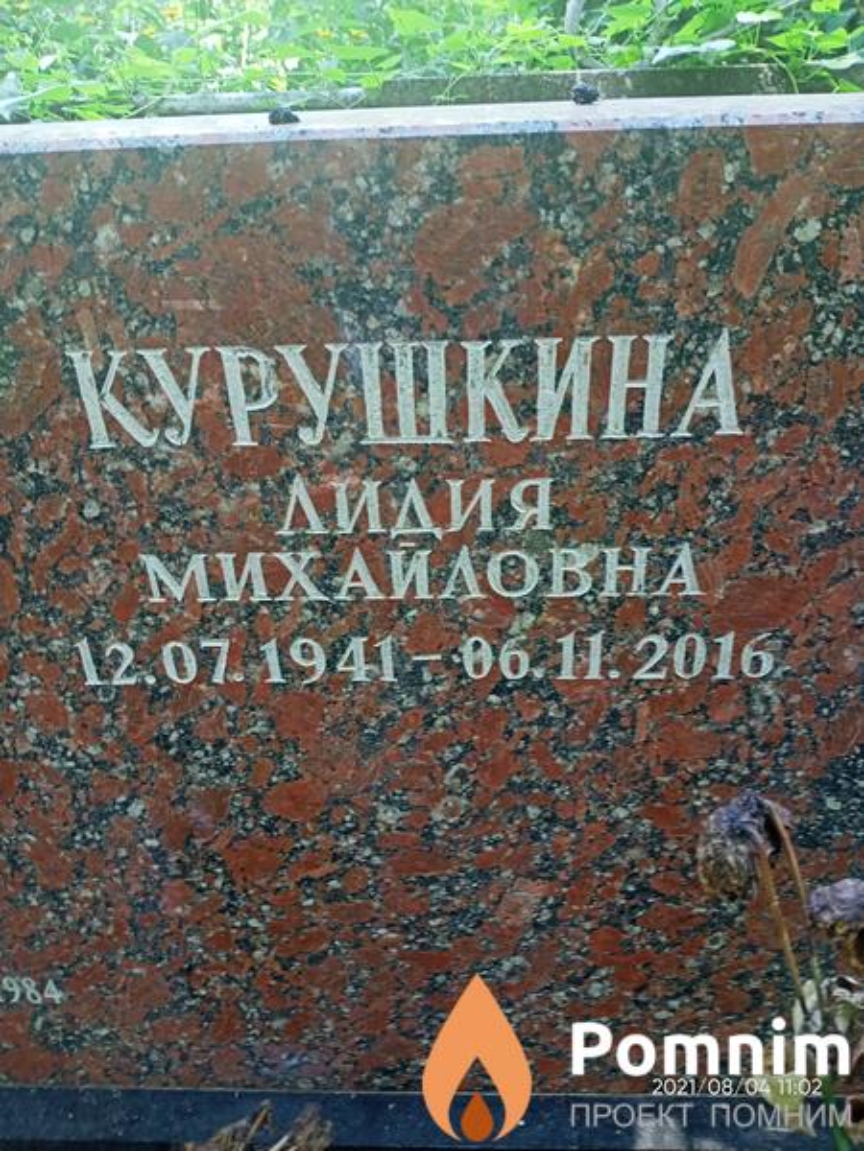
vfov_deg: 63.4
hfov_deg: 49.7
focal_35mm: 28
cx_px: 432
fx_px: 932
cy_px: 576
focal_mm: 4.05
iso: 187
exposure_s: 1/33.3
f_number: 1.8
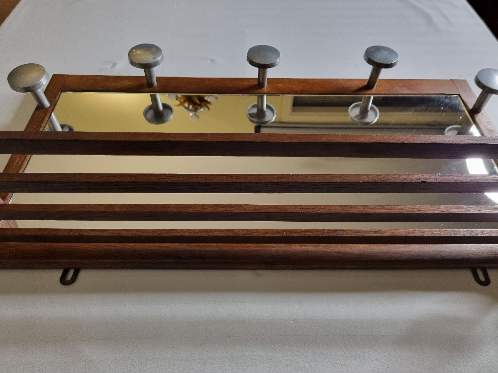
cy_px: 186
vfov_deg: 53.1
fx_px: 374
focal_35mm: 26
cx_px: 249
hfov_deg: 67.3
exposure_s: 1/100
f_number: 1.8
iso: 200
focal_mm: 5.4
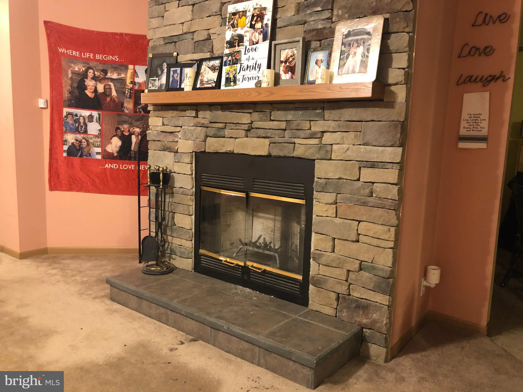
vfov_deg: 49.7
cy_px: 196
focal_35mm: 28
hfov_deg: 63.4
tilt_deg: -7.7
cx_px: 262
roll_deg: -1.2
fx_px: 423
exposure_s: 1/6
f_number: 1.8
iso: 80
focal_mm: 4
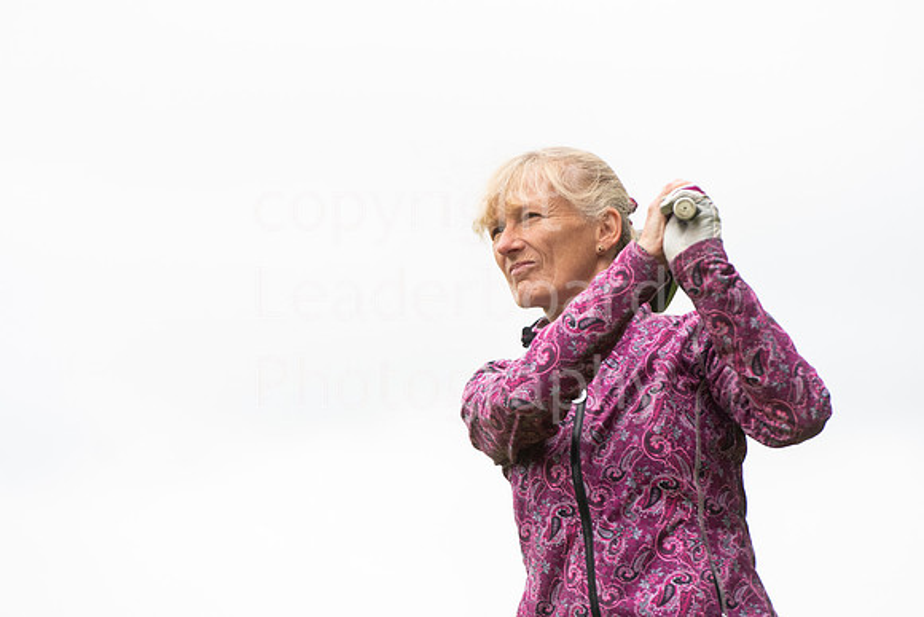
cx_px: 462
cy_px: 308
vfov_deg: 4.6
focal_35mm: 300
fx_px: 7701
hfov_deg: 6.9
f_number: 4.5
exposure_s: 1/1250
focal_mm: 200
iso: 800
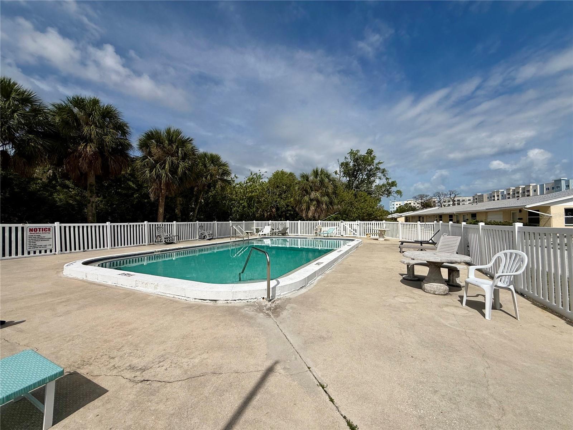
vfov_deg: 85.7
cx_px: 286
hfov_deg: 102.1
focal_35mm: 14
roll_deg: +0.1
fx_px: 232
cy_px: 215
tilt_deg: +2.1
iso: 40
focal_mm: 2.22
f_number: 2.2
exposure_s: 1/10101
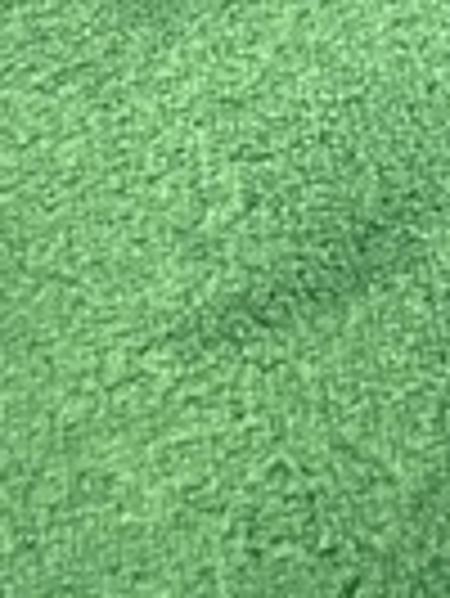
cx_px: 616
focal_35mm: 200
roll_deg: +3.3
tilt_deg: -19.0
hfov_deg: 7.3
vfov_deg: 8.0
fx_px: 3461
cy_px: -1412
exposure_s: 1/60
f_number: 1.6
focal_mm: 4.2
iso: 125
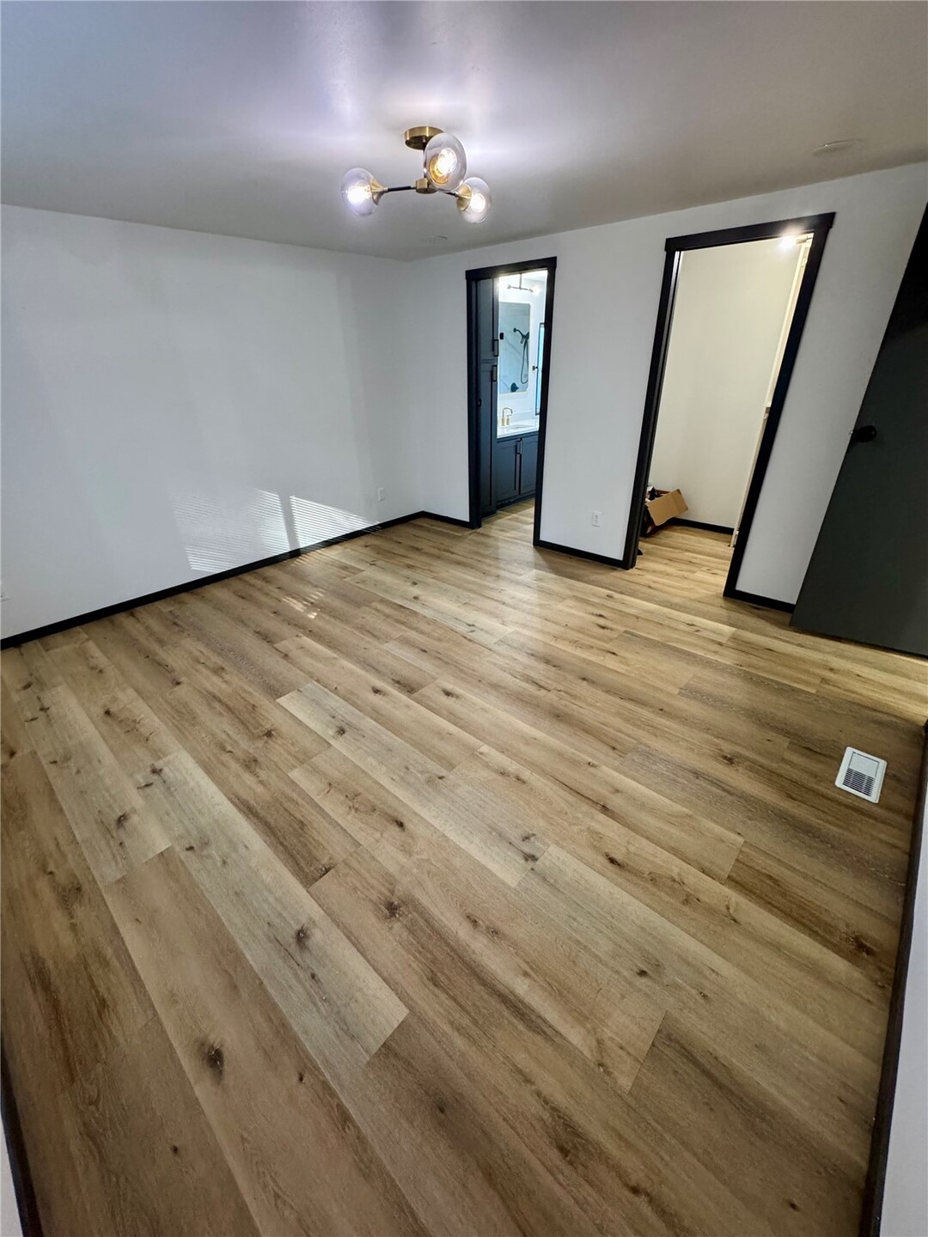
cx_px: 464
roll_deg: +1.5
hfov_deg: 85.7
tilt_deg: -29.0
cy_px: 618
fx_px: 500
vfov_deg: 102.1
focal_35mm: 14
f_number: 2.2
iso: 320
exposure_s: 1/60
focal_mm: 2.22
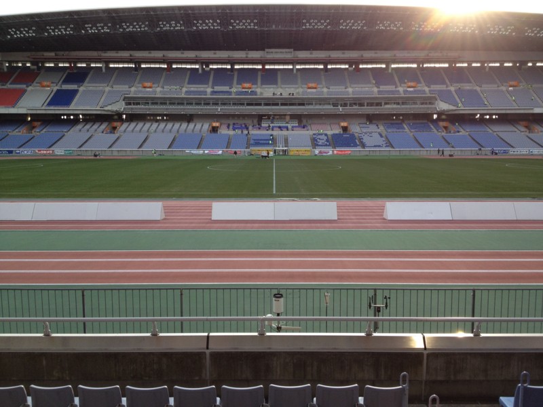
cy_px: 204
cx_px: 272
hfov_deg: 52.6
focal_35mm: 35
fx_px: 549
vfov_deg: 40.7
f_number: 2.4
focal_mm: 4.28
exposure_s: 1/229
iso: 64
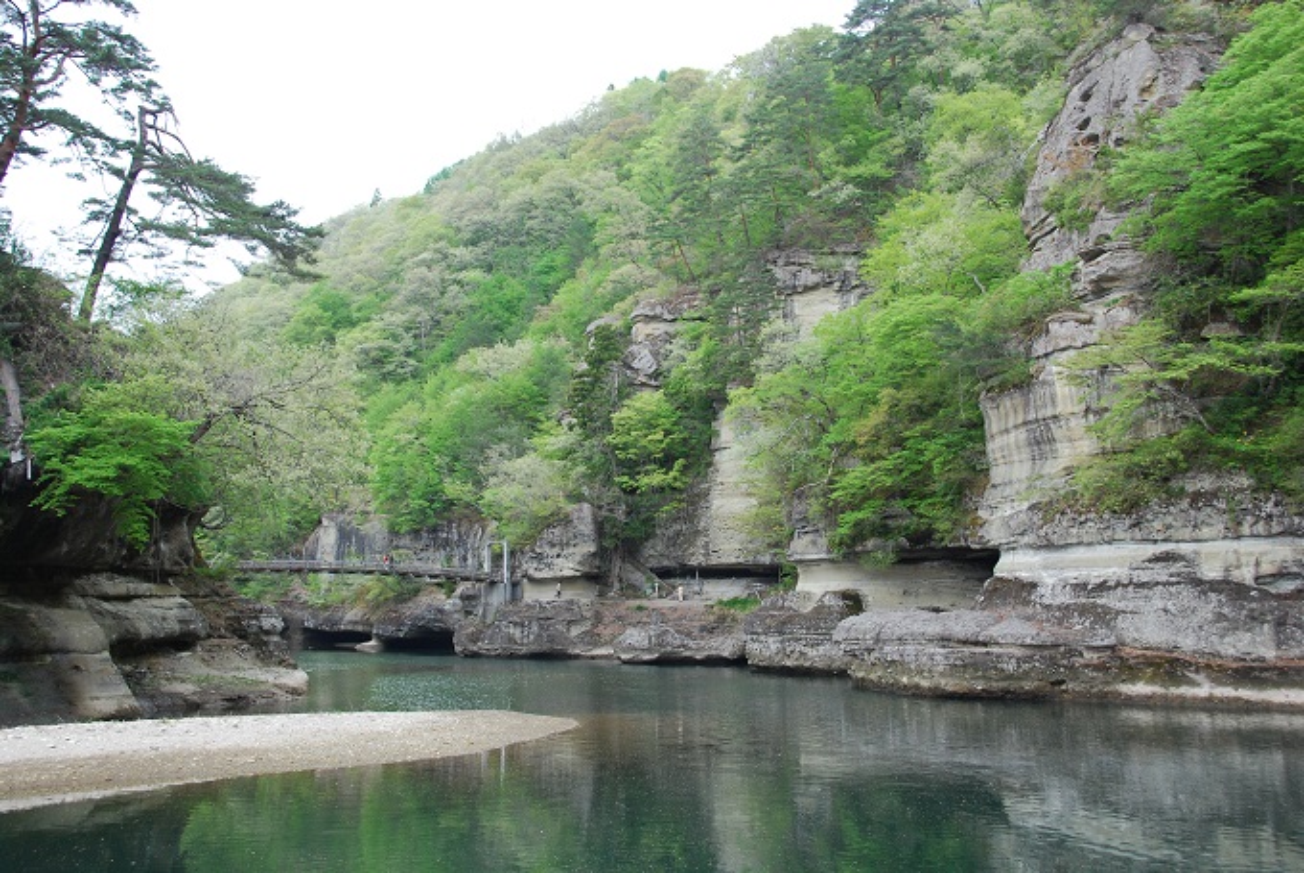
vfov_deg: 37.0
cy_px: 436
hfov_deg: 53.1
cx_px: 652
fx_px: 1305
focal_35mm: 36
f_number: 6.3
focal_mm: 24
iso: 400
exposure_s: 1/60
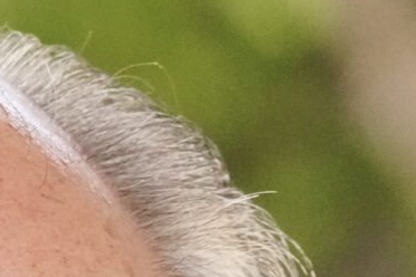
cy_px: 858
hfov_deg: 1.6
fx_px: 14640
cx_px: -119
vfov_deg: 1.1
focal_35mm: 1267
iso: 10000
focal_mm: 184
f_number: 10
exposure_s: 1/800
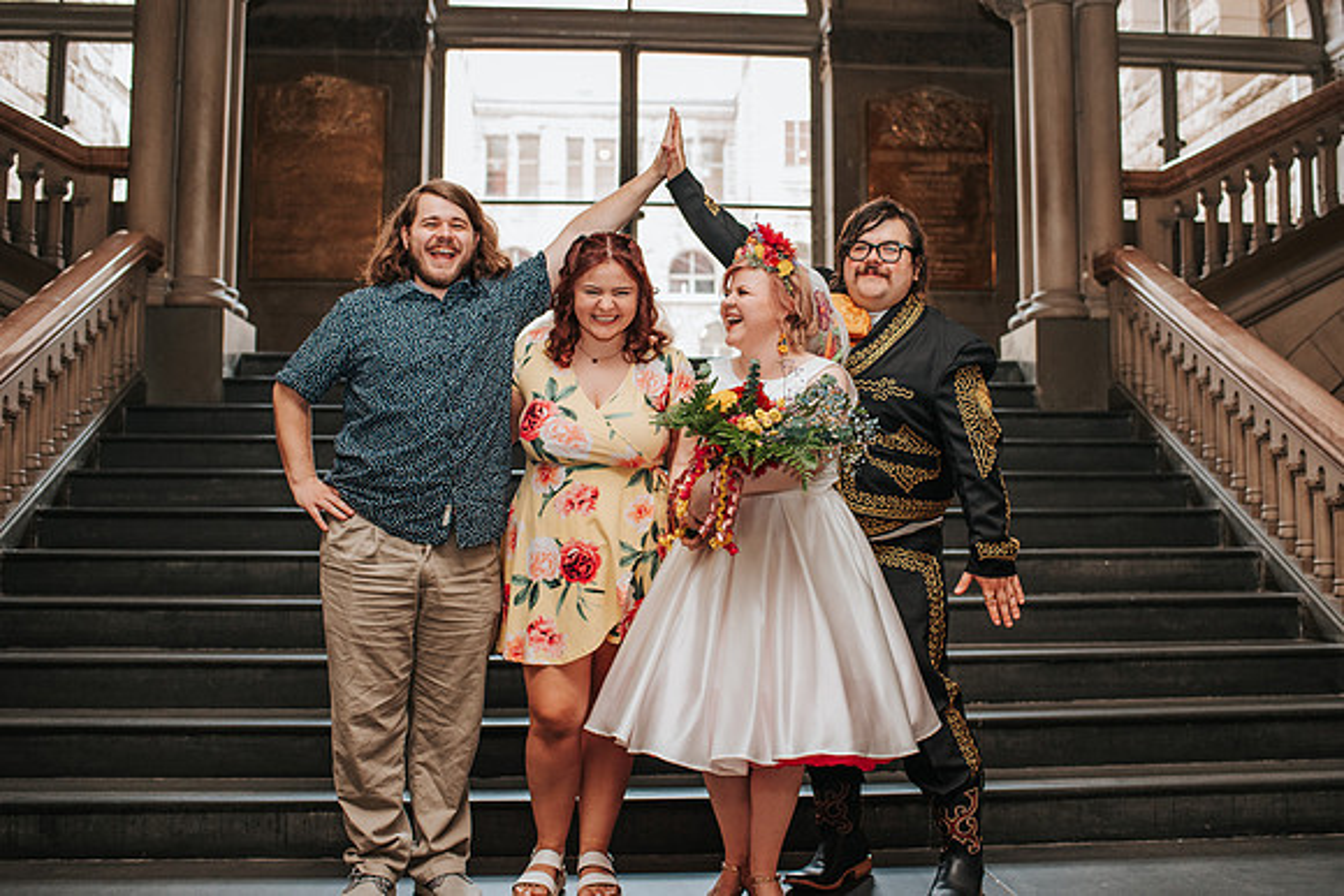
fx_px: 1409
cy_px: 421
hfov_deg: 51.0
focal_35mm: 38
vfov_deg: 35.3
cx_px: 712
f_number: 3.2
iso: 1000
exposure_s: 1/200
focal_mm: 35
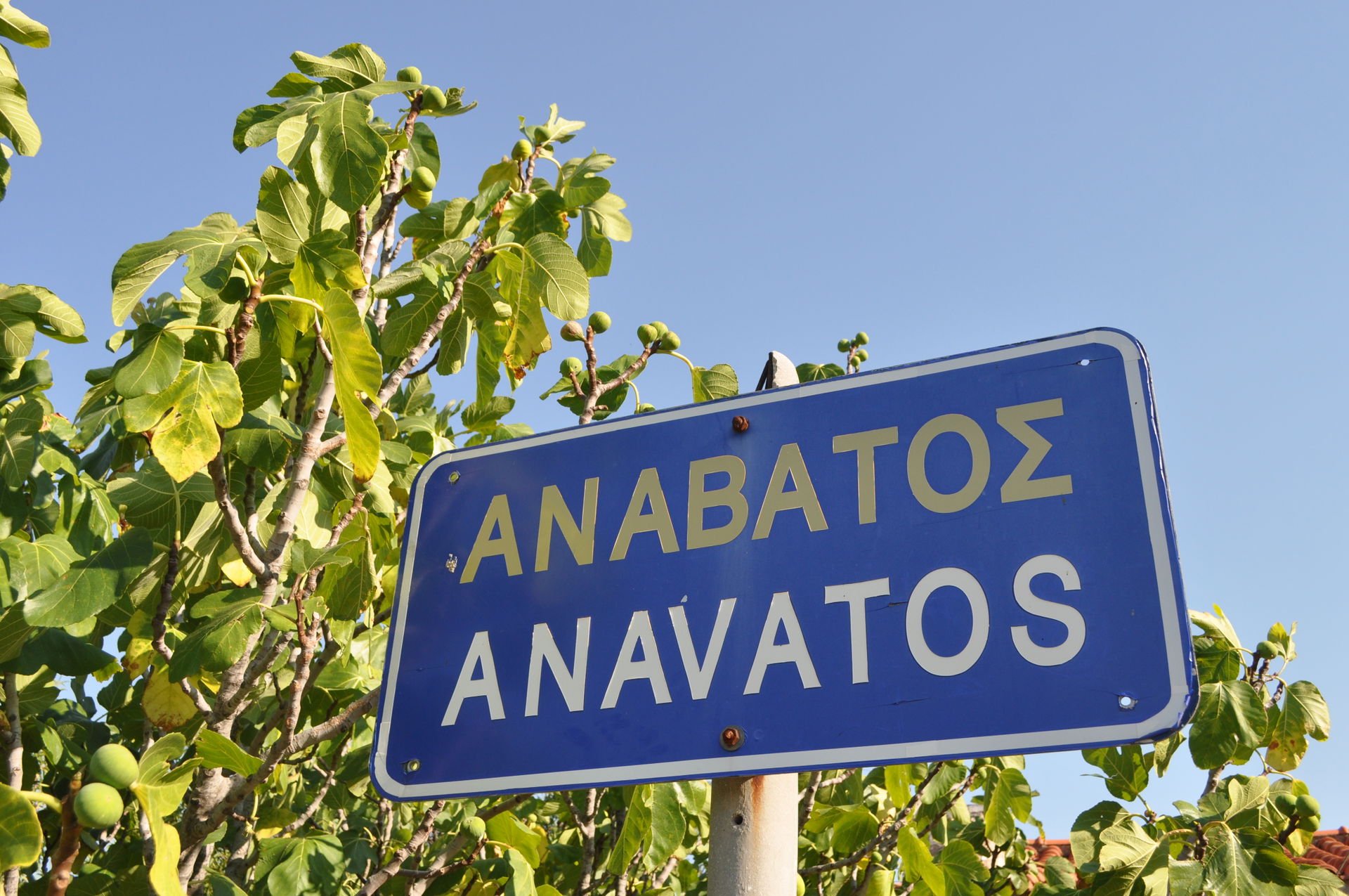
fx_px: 1347
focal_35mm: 36
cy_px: 448
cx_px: 674
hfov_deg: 53.2
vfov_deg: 36.8
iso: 320
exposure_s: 1/500
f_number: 8
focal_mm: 24
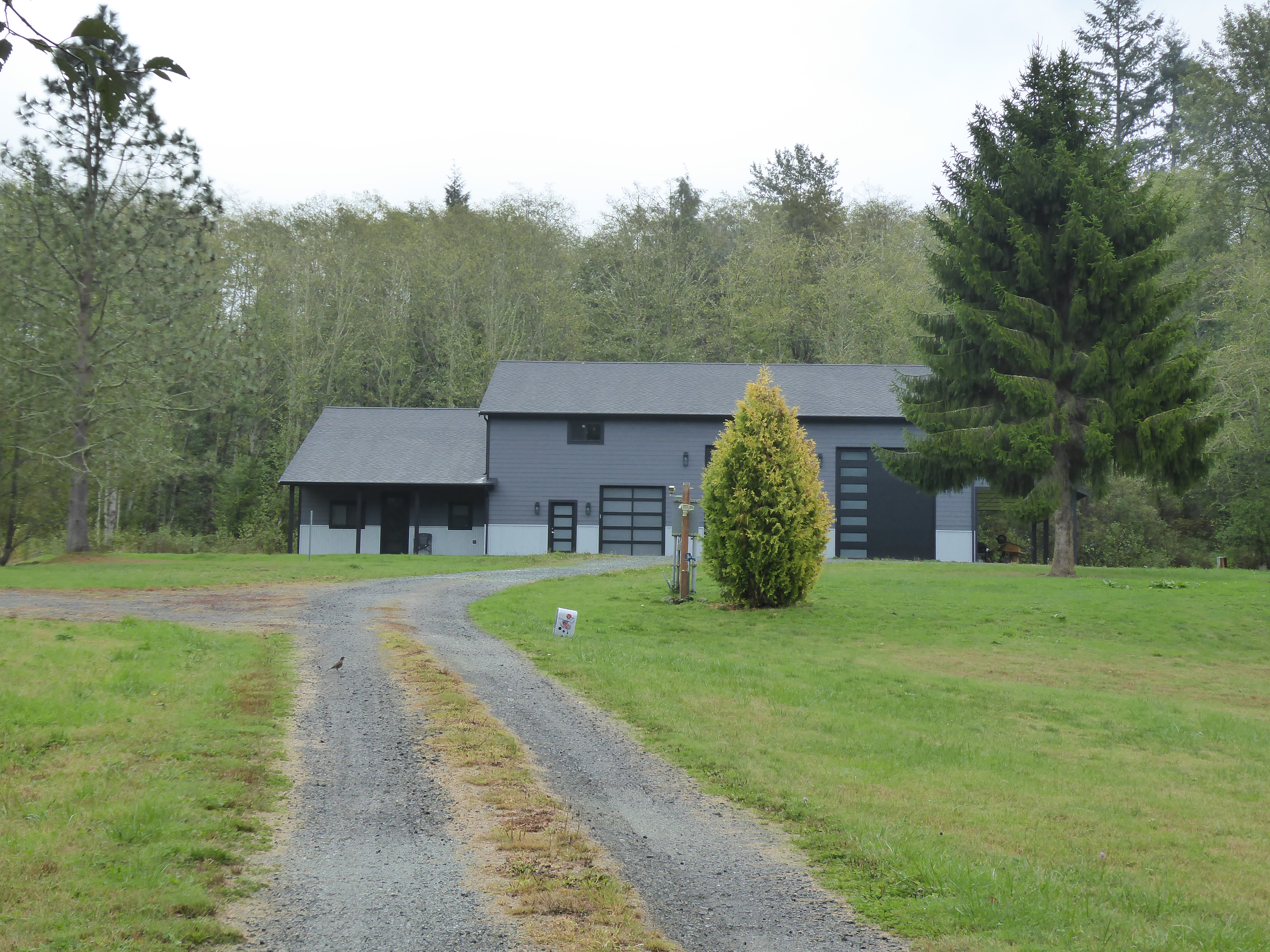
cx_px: 635
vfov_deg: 22.6
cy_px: 476
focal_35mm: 65
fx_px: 2385
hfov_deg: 29.8
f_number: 4.3
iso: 160
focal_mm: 10.9
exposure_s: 1/125
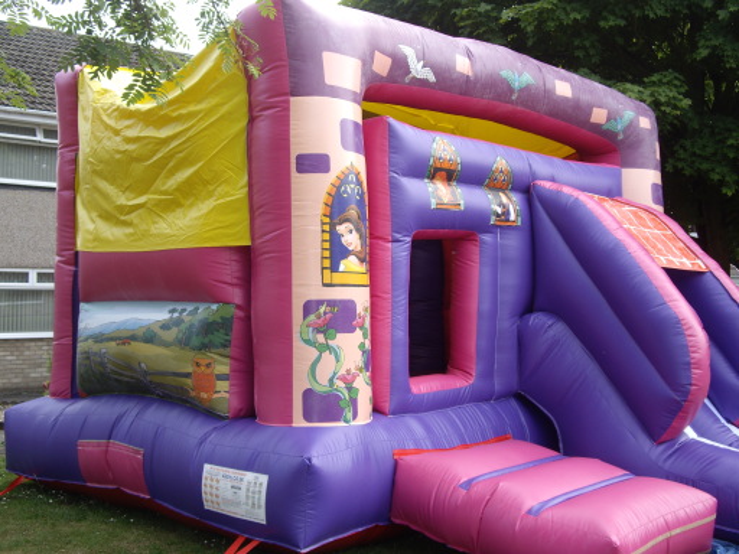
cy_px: 277
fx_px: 982
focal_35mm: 46
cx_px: 370
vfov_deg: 31.5
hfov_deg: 41.2
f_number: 3.1
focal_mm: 9.6
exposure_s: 1/160
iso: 64
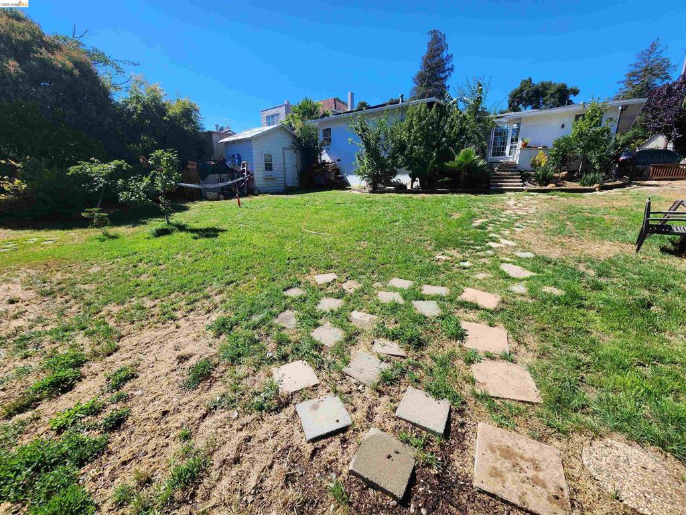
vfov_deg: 89.9
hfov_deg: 106.2
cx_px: 343
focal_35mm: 13
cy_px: 258
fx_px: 258
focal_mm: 2.2
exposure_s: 1/1372
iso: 50
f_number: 2.2
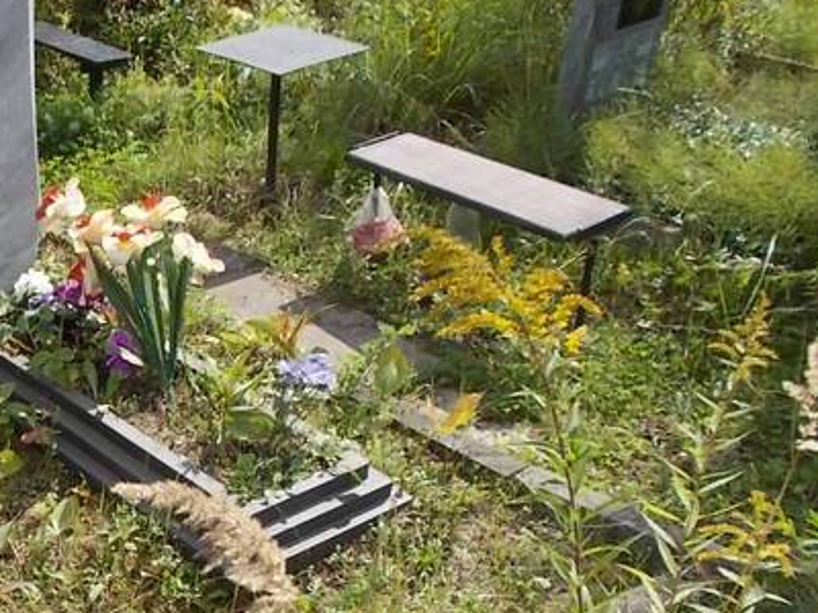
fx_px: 1229
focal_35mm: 52
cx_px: 29
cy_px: 452
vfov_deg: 27.7
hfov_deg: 34.1
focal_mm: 4.6
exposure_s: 1/100
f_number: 8
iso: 80
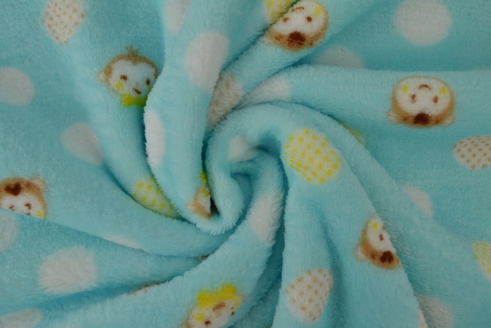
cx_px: 246
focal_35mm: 36
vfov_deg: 36.9
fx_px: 491
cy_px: 164
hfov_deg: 53.1
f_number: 5.6
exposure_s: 1/80
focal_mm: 24
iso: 100
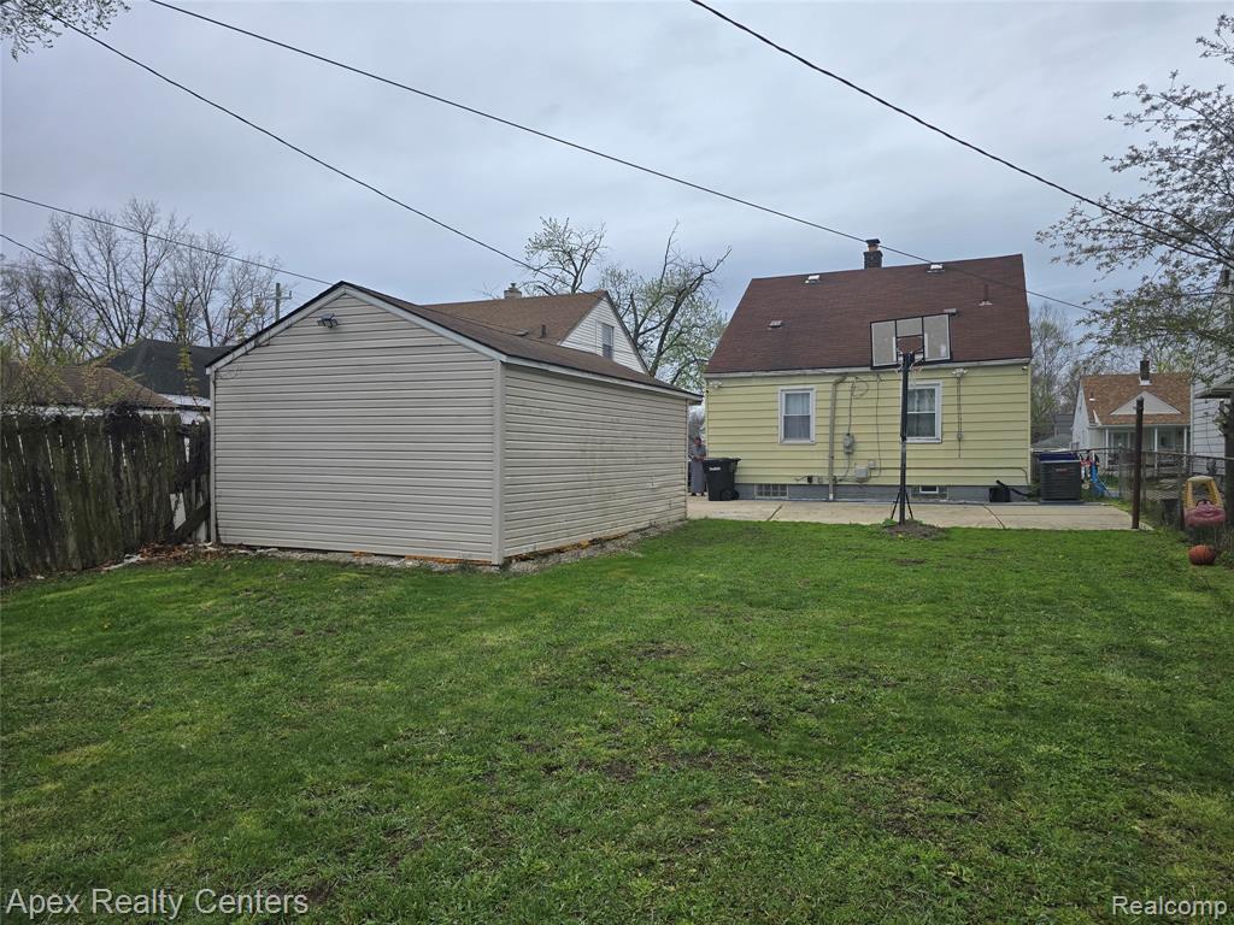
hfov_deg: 73.9
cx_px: 617
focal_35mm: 23
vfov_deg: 58.9
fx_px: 820
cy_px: 462
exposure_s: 1/403
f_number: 1.7
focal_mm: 6.3
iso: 12
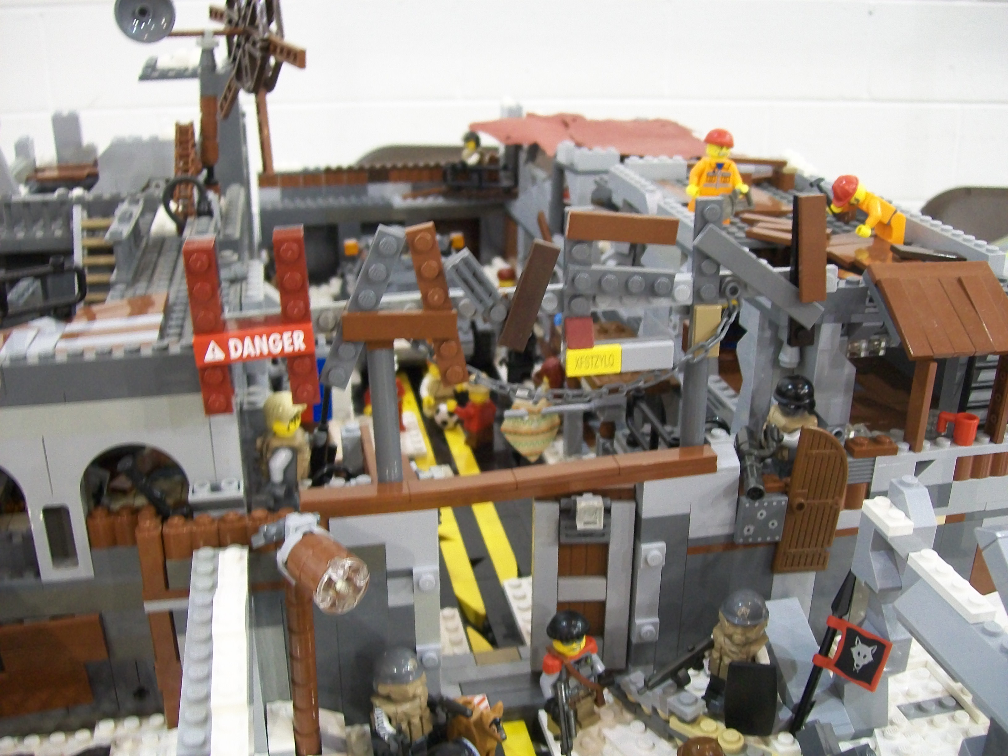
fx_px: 1048
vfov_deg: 39.7
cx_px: 504
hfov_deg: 51.4
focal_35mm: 36
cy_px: 378
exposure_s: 1/8
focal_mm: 6
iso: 170
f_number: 2.7
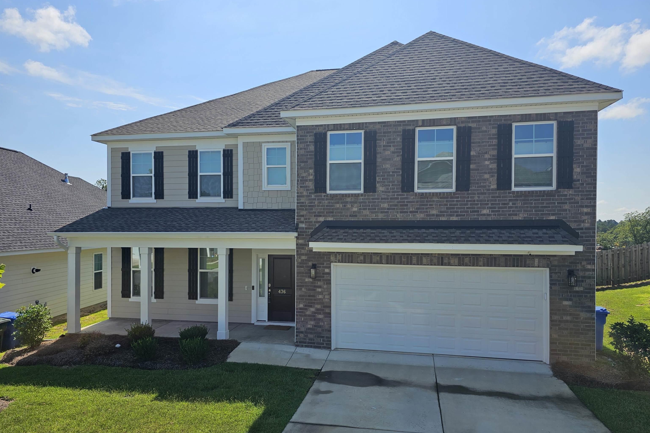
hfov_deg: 73.7
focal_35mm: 24
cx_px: 325
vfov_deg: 53.1
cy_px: 232
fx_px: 433
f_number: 1.7
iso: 10
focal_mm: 6.3
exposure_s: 1/1055
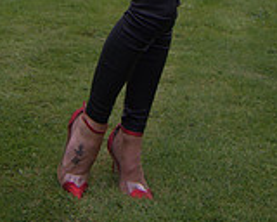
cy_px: -153
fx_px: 844
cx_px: 146
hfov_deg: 18.6
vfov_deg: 13.7
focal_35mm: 103
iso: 200
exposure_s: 1/320
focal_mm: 26
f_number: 4.5
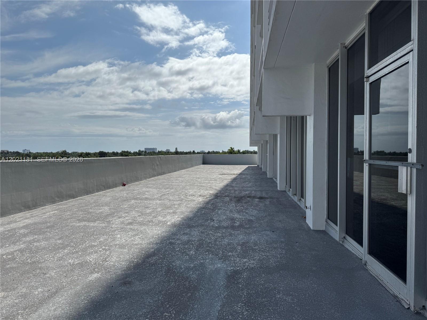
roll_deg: +0.0
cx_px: 214
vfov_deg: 56.8
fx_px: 296
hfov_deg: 71.6
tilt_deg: -1.2
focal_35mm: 24
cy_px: 160
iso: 64
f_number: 1.78
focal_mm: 6.76
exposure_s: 1/12346
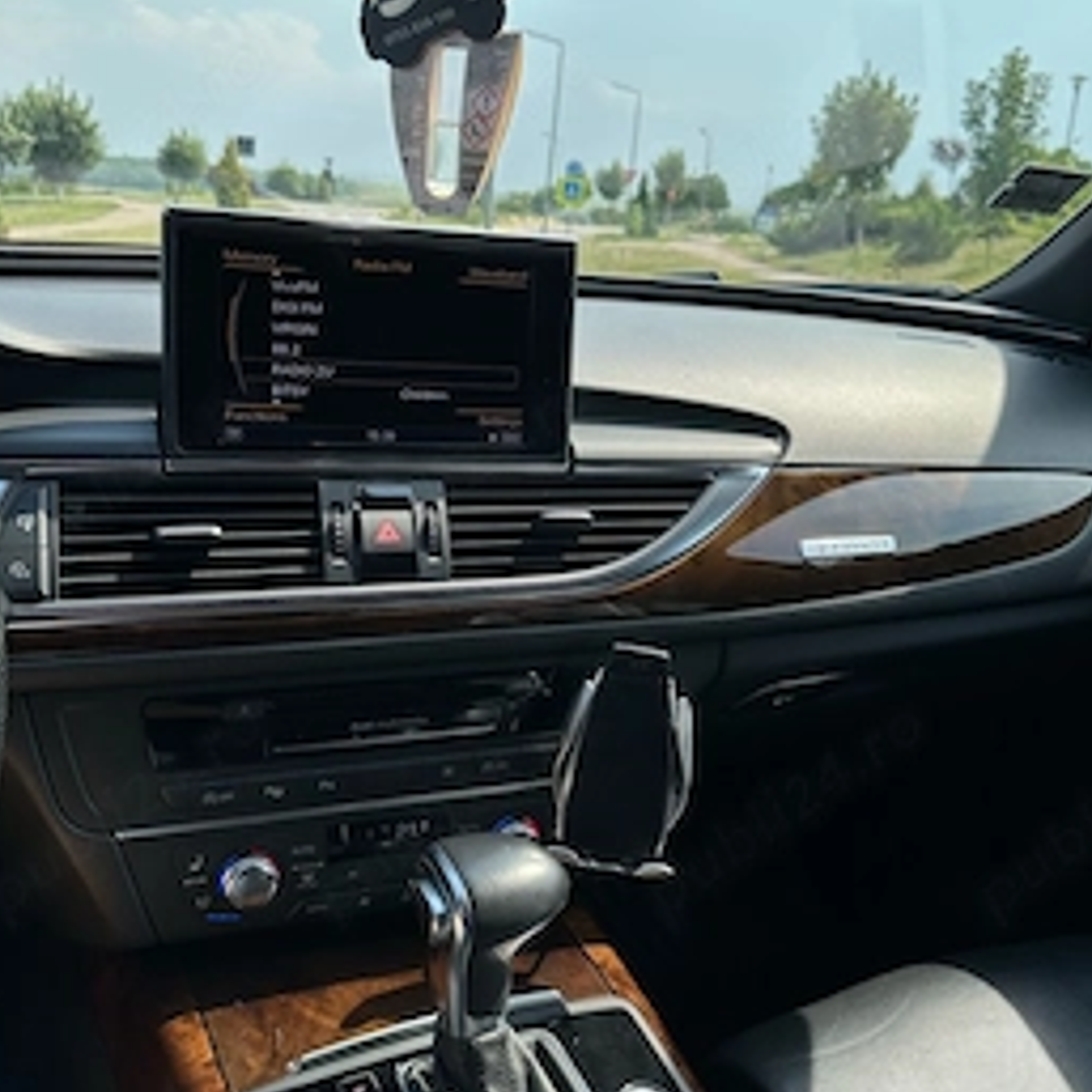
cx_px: 540
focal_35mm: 33
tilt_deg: -13.3
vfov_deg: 49.7
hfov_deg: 49.7
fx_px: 1178
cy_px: 531
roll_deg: -4.9
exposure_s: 1/1562
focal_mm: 6.86
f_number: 1.78
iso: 80
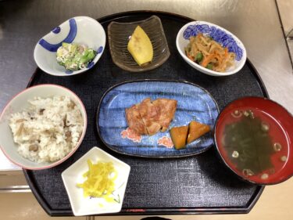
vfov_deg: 45.4
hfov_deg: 58.4
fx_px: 262
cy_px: 110
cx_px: 146
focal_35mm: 31
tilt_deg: -68.6
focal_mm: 3.3
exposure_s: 1/50
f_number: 2.4
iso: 200
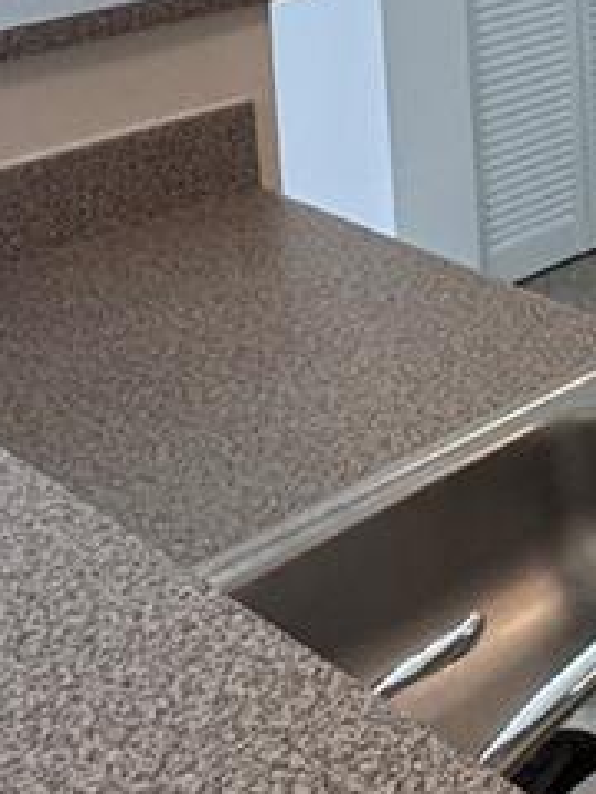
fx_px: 1607
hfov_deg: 16.7
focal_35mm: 70
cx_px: 1139
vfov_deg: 24.6
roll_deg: -0.8
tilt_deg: -10.0
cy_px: -202
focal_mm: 2.22
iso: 200
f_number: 2.2
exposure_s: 1/120
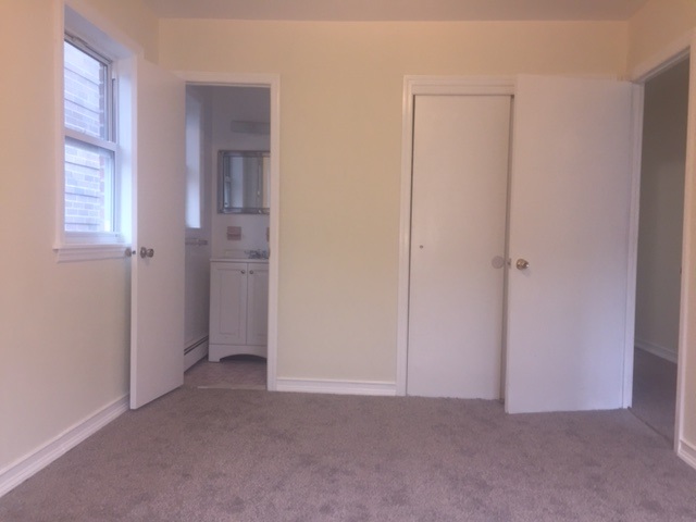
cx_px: 348
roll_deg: +1.3
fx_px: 583
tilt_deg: -2.8
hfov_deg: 61.7
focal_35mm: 29
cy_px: 261
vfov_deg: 48.2
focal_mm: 4.15
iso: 64
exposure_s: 1/30
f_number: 2.2
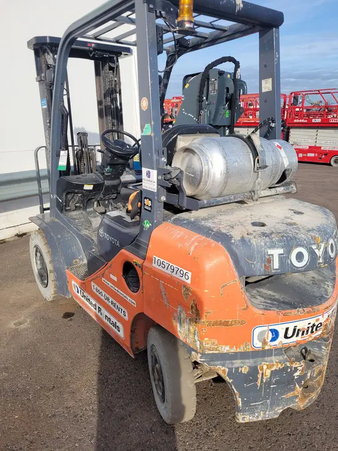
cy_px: 226
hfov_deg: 53.1
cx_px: 169
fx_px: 338
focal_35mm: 26
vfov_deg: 67.3
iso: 40
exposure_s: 1/2032
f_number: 1.8
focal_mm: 5.4
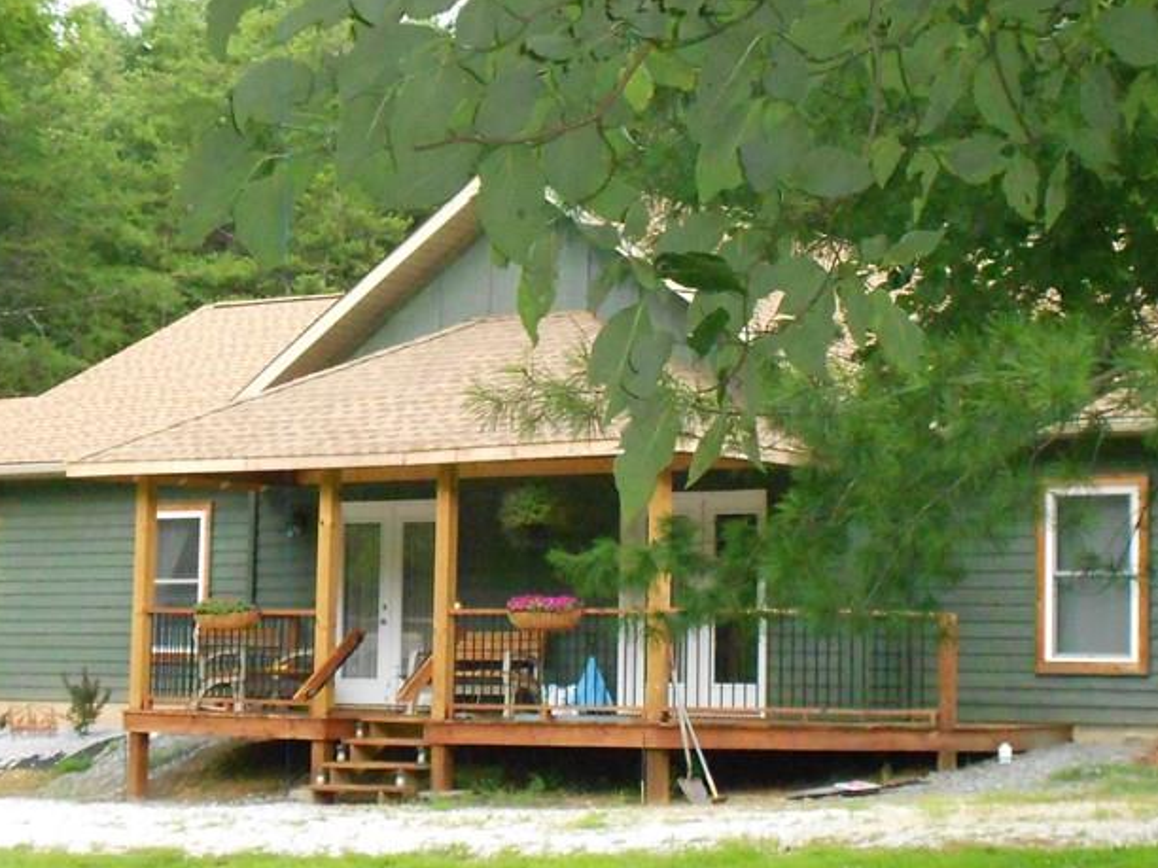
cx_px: 626
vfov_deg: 18.0
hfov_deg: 23.8
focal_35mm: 82
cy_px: 416
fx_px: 2743
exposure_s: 1/60
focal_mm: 8.8
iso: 1000
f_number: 4.5
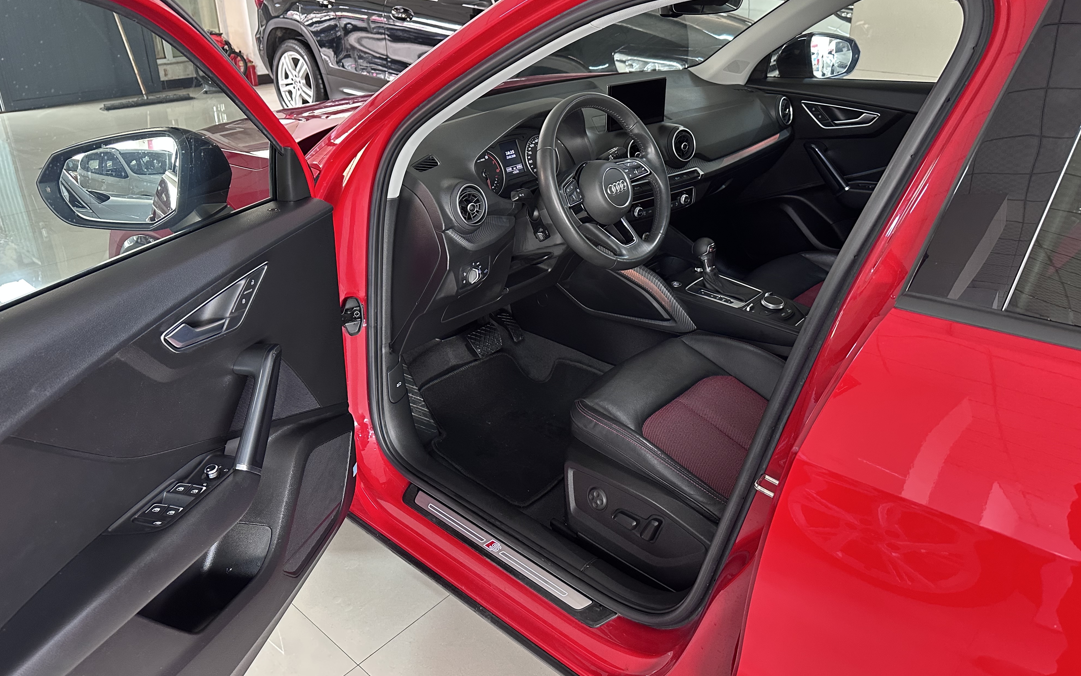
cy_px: 276
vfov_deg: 47.4
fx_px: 766
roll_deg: +0.0
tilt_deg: -23.3
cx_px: 551
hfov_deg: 70.4
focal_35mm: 26
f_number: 1.78
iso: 400
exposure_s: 1/60
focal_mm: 6.86
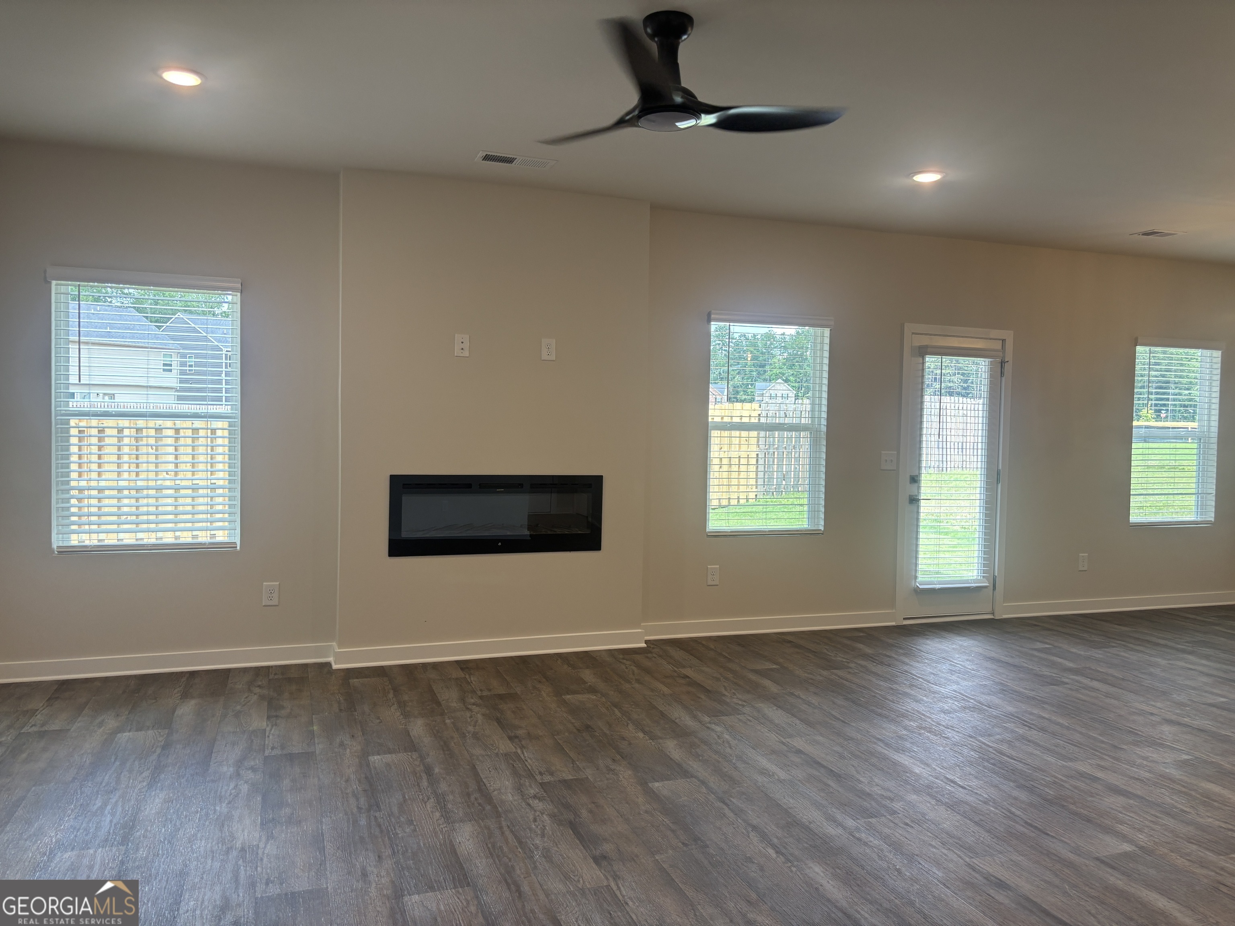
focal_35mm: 26
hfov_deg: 67.3
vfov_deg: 53.1
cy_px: 463
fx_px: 928
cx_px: 618
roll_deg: -1.3
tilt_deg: -1.6
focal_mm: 5.96
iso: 80
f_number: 1.6
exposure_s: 1/120
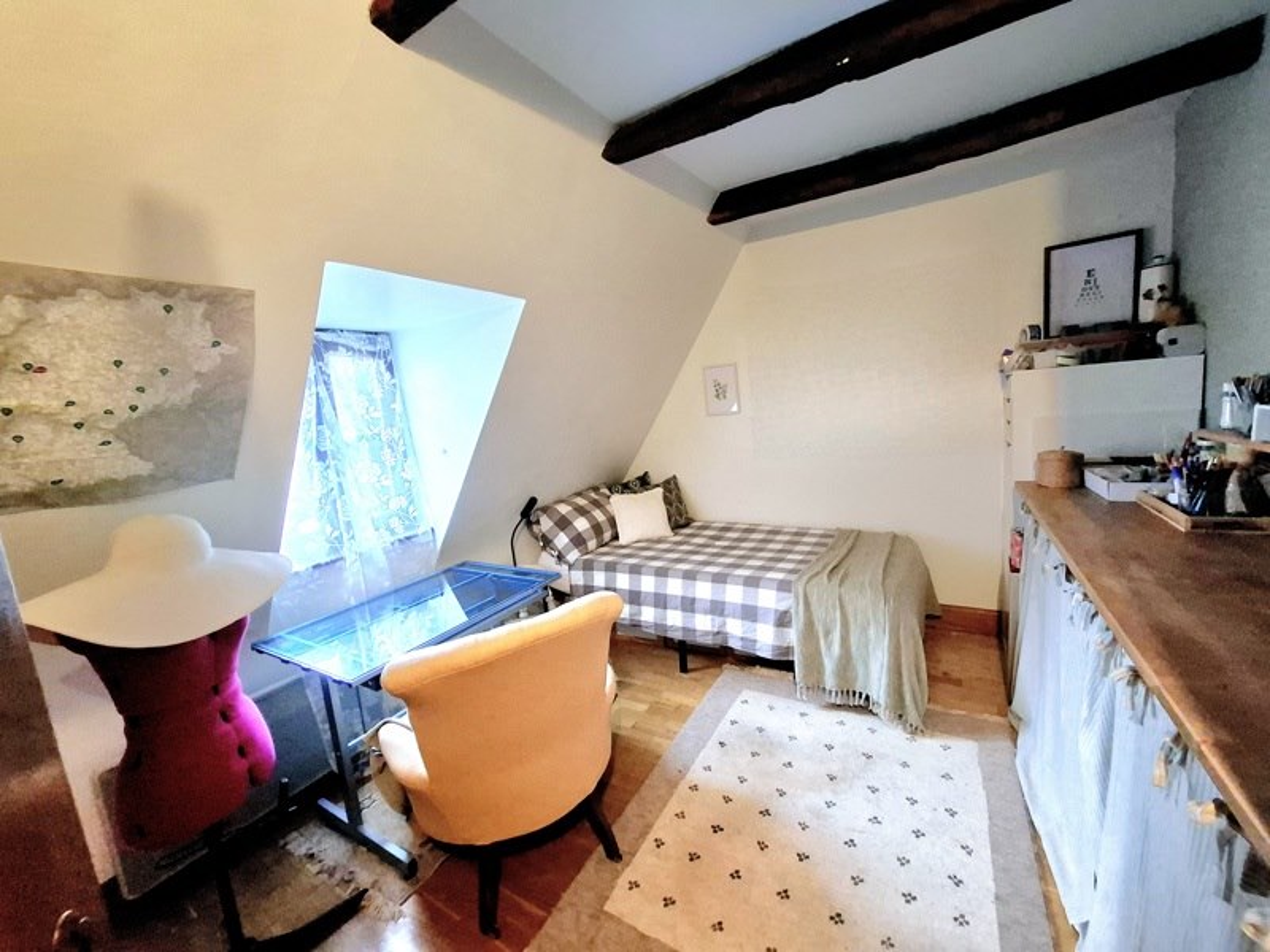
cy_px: 476
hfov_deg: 106.2
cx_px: 635
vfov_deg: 89.9
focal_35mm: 13
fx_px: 477
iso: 320
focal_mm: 1.74
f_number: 2.2
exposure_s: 1/25
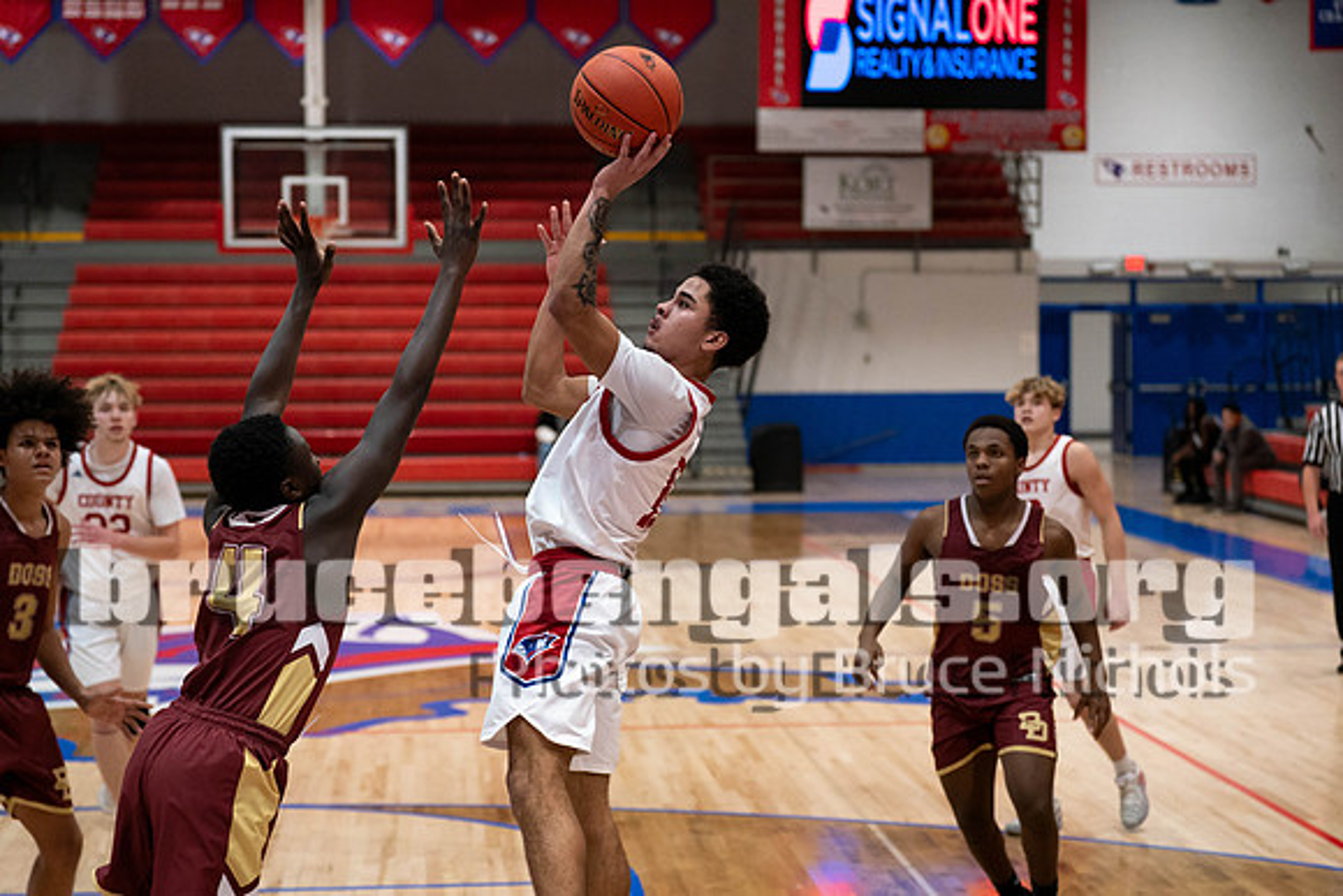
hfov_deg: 27.1
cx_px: 672
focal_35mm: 75
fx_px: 2782
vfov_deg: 18.3
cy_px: 448
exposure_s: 1/1000
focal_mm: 70
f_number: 2.8
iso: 4000
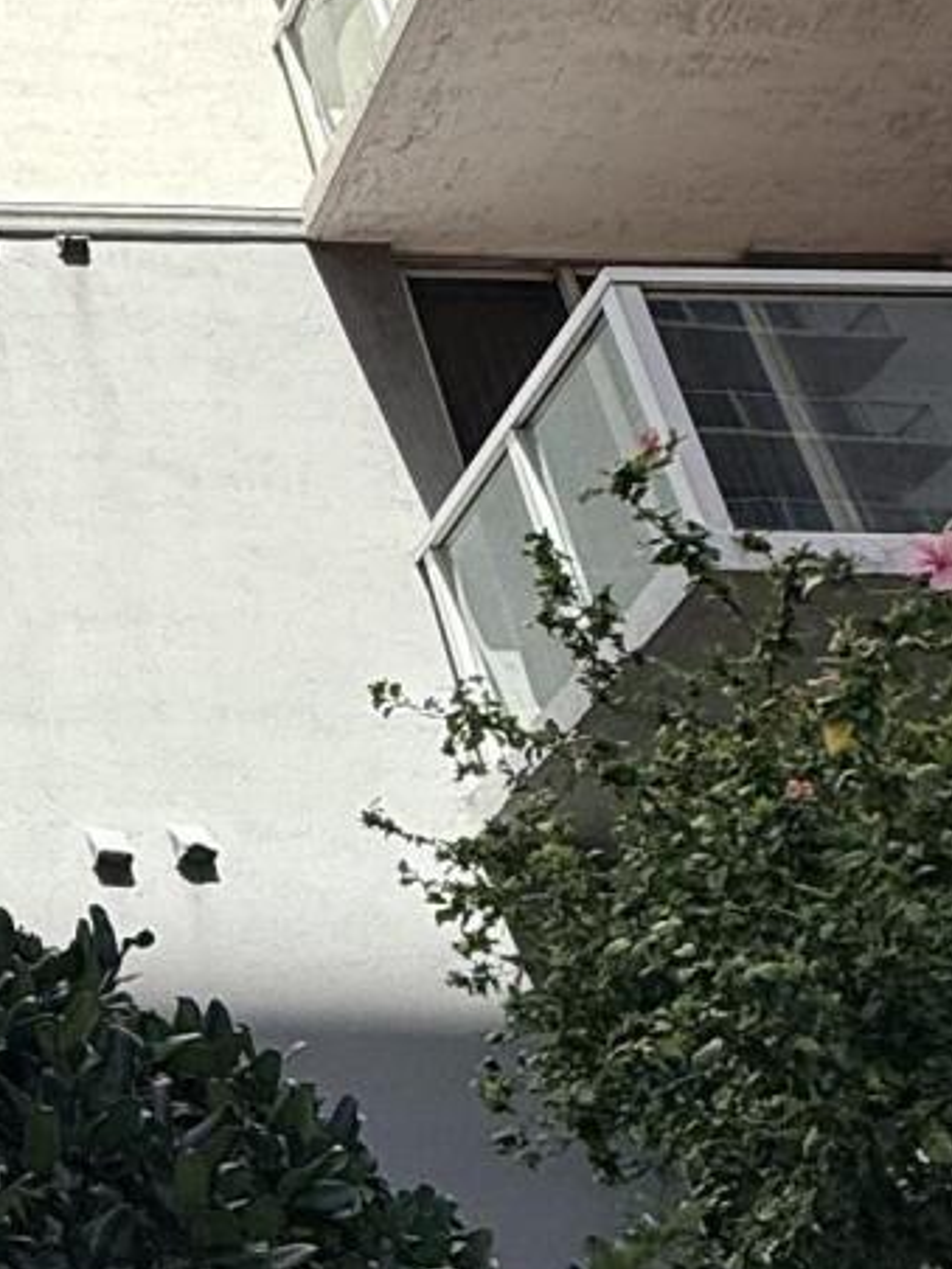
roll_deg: -4.4
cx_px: -649
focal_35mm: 62
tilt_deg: +37.3
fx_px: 2273
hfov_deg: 19.2
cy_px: 382
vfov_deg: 30.9
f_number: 2.2
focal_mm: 2.22
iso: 50
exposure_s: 1/1698
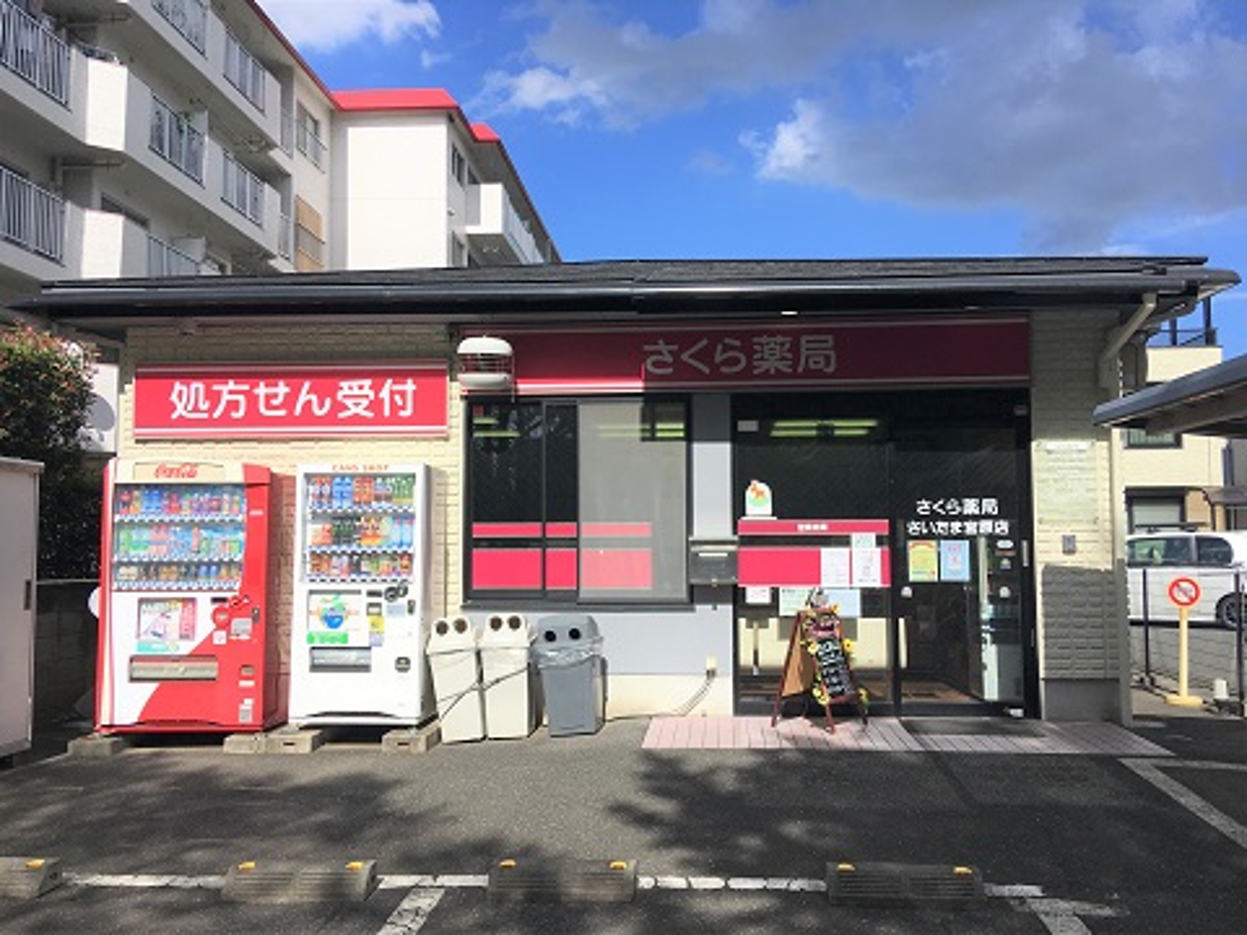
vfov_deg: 48.2
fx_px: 1045
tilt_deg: +5.0
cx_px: 624
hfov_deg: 61.7
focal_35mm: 29
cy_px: 468
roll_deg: +0.0
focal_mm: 4.15
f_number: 2.2
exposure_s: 1/2481
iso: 25
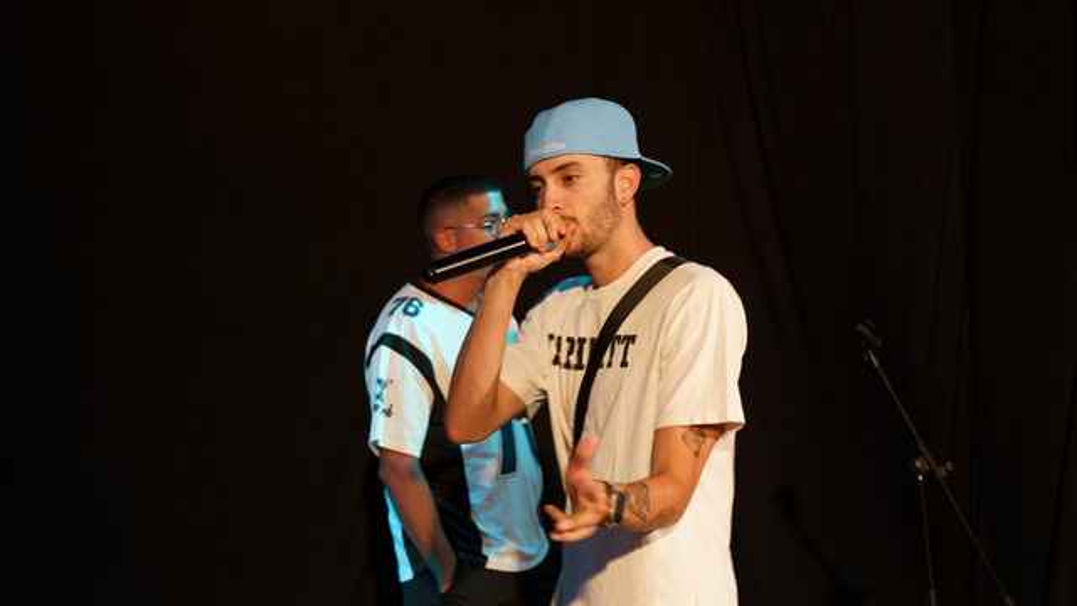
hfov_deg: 30.6
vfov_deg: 17.5
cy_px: 247
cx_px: 538
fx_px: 1968
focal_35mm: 69
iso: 1000
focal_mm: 65.8
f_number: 5
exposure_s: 1/80
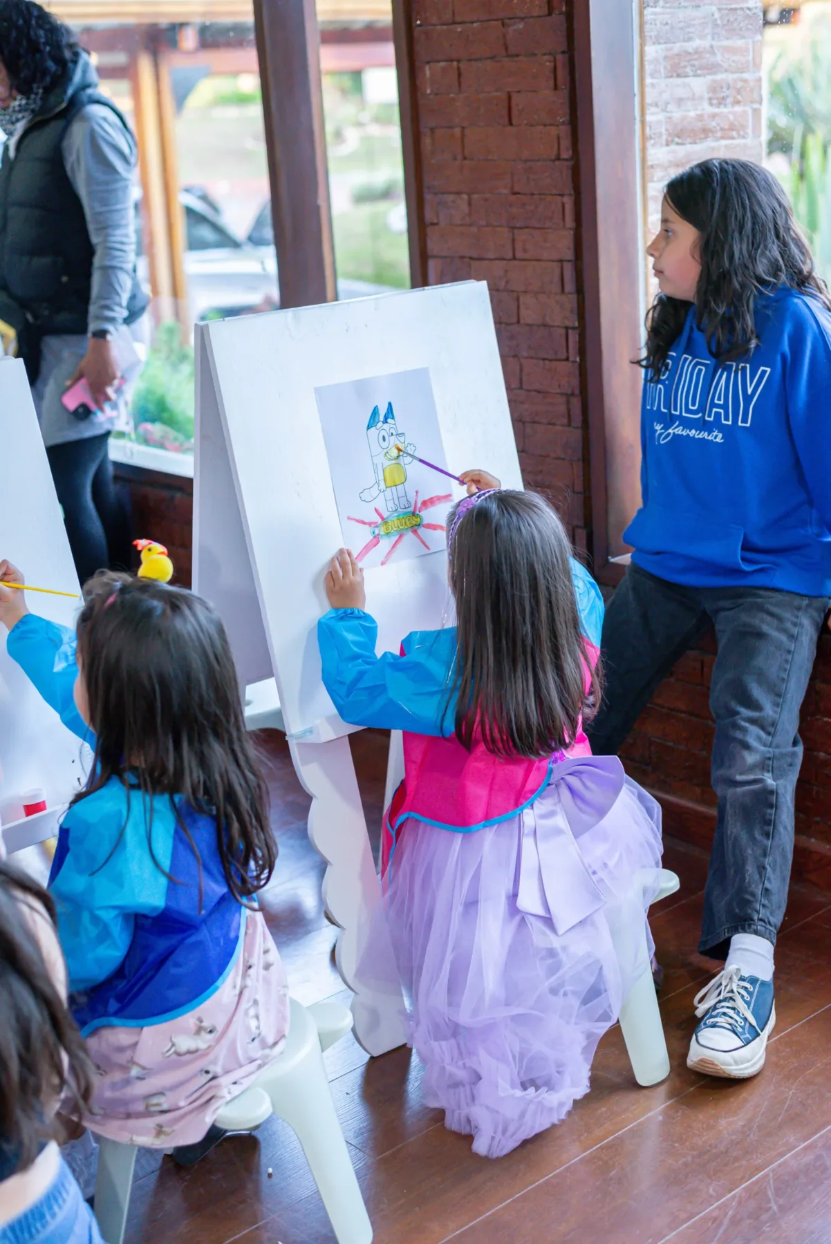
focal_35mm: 50
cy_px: 622
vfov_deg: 39.6
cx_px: 416
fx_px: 1729
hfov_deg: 27.0
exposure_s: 1/200
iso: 800
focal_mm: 50
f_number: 3.2
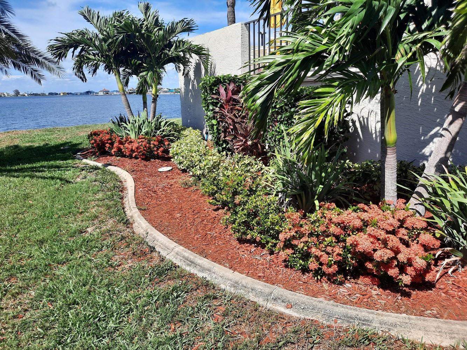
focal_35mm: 25
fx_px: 337
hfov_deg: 69.4
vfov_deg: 54.9
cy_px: 175
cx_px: 234
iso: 32
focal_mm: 4.6
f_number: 2
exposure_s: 1/811
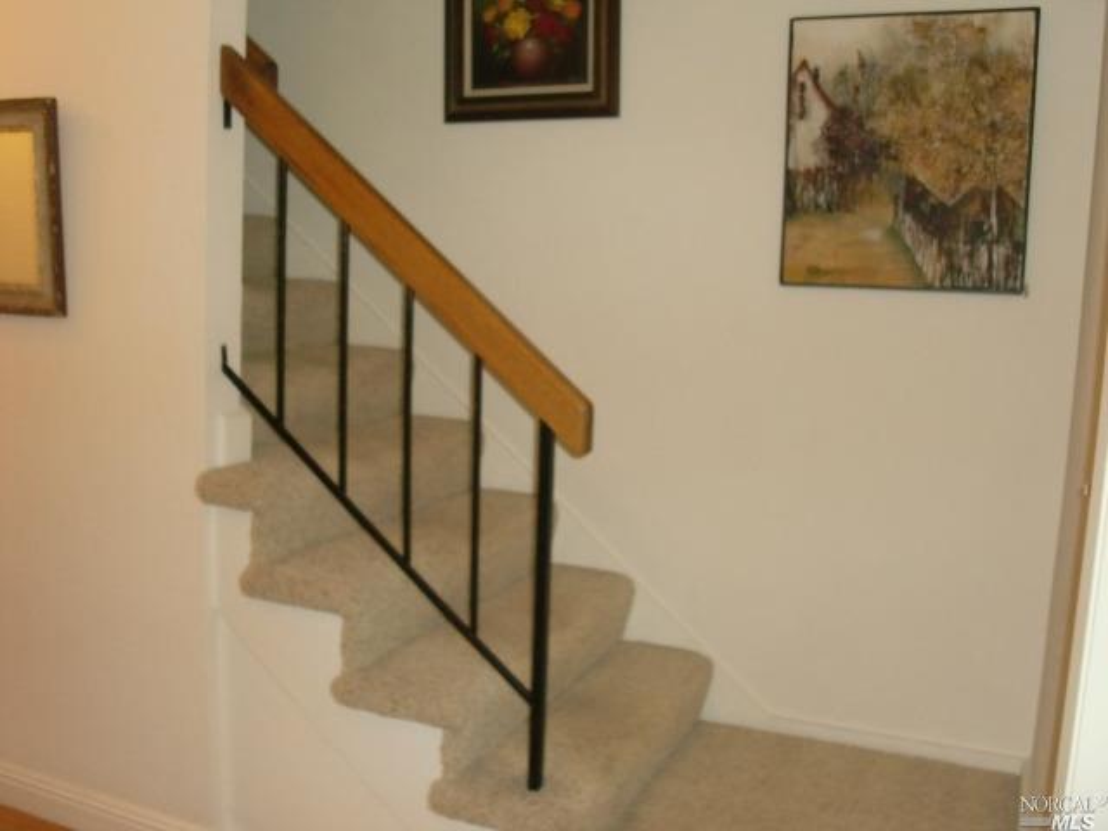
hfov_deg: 51.4
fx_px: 1152
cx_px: 554
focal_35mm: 36
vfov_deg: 39.7
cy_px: 416
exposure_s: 1/60
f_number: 2.8
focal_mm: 6.3
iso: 400
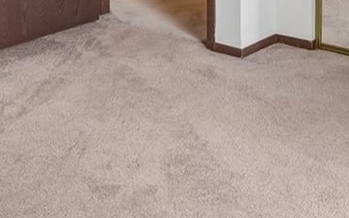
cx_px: 218
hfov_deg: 27.7
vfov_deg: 14.8
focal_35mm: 74
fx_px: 706
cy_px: -204
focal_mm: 11
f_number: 8
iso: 500
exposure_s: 1/8
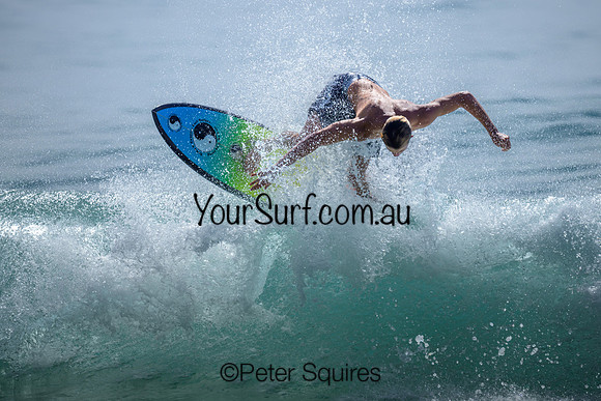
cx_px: 300
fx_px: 15645
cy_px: 166
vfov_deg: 1.5
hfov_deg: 2.2
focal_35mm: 937
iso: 200
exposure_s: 1/2500
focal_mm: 800
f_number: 6.3
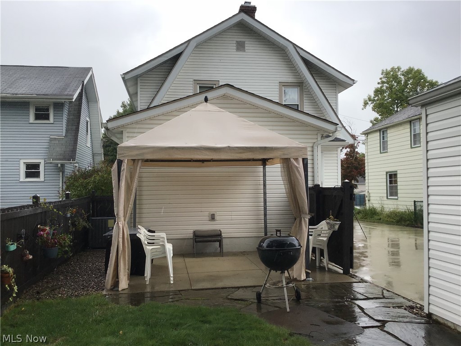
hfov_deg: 58.4
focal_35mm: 31
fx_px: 413
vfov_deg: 45.4
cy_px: 173
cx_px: 230
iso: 25
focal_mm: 3.3
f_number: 2.4
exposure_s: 1/344
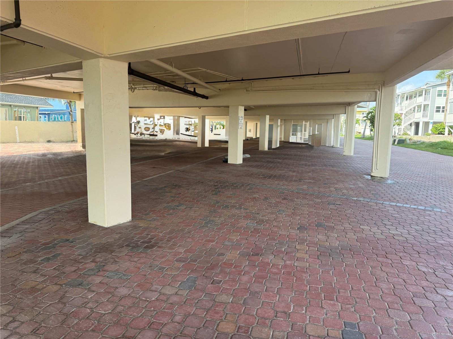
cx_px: 226
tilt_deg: -6.6
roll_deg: +0.0
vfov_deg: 56.8
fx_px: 314
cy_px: 170
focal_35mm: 24
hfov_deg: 71.6
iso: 100
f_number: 1.78
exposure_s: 1/735
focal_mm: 6.76
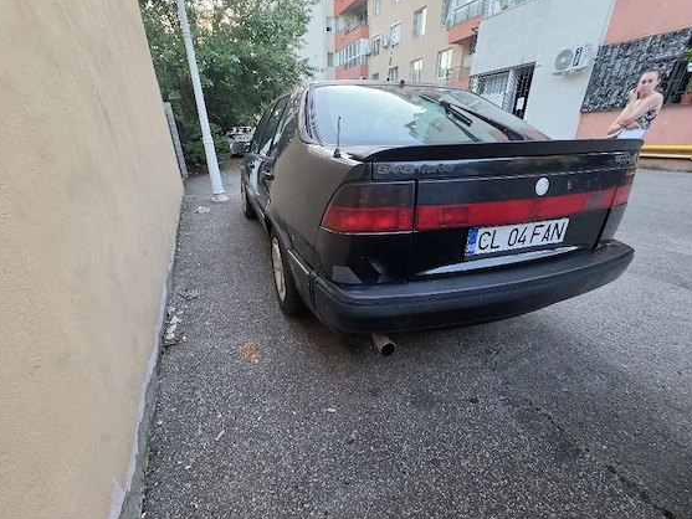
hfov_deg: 101.9
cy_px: 274
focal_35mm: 14
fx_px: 280
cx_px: 324
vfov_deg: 85.6
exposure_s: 1/101
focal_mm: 2.2
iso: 160
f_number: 1.9
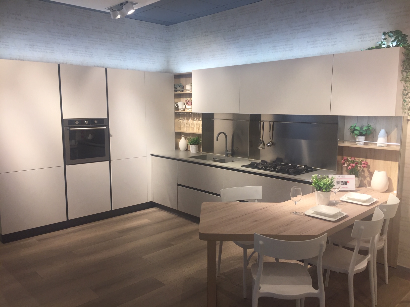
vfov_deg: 48.2
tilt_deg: -8.3
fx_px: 343
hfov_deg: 61.7
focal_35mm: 29
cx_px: 205
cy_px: 154
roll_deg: -1.1
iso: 50
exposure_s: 1/100
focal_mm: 4.15
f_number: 2.2
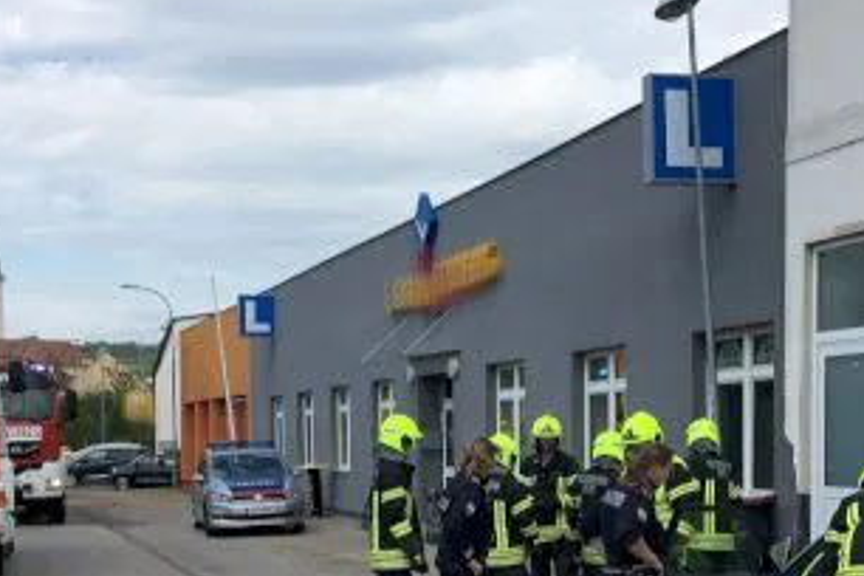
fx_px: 1536
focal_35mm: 64
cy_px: 496
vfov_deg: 20.9
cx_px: 443
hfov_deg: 31.4
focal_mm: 4.15
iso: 25
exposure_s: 1/1789
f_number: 2.2
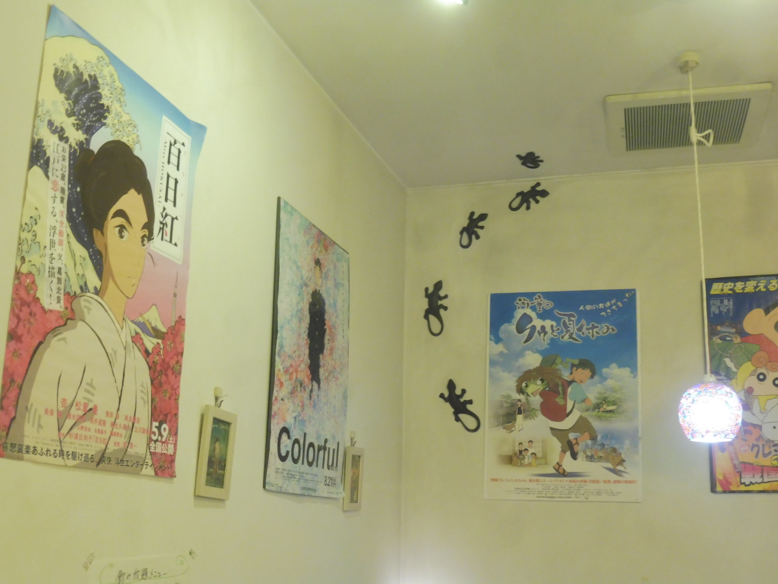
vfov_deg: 32.9
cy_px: 292
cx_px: 389
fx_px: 989
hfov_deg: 42.9
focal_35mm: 44
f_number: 4.1
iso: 400
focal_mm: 7.9
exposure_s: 1/15
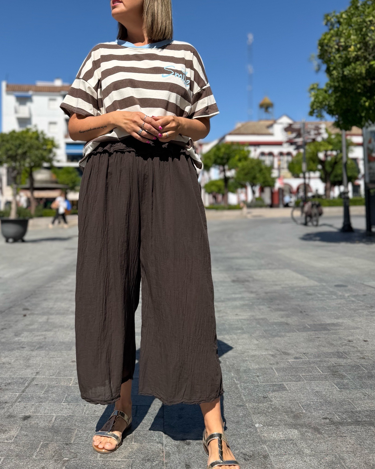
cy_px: 189
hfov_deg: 44.3
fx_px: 458
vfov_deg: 53.9
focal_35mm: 33
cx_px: 147
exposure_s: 1/5319
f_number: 1.78
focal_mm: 6.76
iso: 80
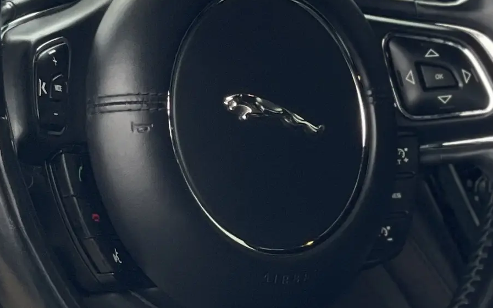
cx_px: 257
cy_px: 118
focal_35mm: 215
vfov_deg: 6.1
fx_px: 2889
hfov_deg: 9.8
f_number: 2
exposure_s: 1/122
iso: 125
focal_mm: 6
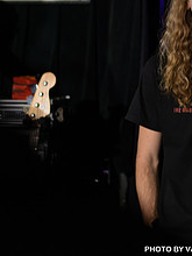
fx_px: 939
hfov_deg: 11.5
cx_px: 205
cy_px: 38
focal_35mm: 127
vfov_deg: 15.4
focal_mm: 50
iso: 160
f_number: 1.8
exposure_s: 1/125
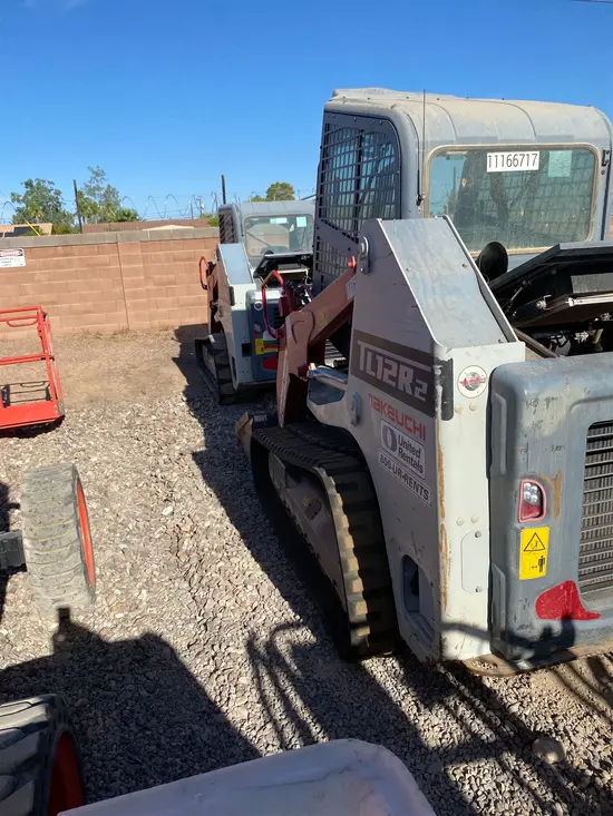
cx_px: 306
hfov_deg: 53.1
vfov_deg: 67.3
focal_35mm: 26
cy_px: 408
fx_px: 614
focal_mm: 4.25
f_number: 1.8
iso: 32
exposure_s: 1/2967
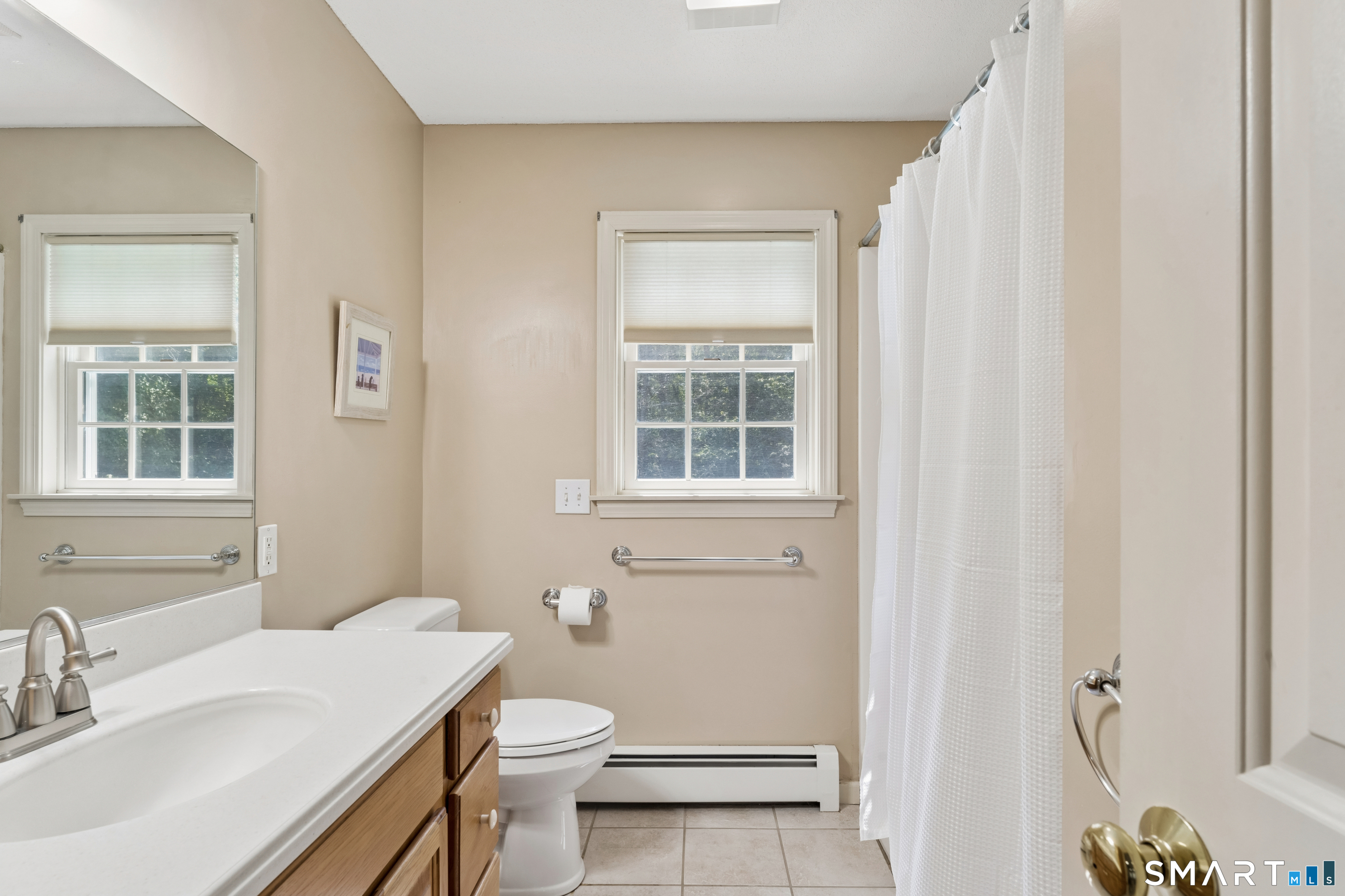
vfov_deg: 67.7
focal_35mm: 18
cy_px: 448
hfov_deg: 90.3
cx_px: 672
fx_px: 669
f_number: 13
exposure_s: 1/20
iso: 400
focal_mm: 17.9
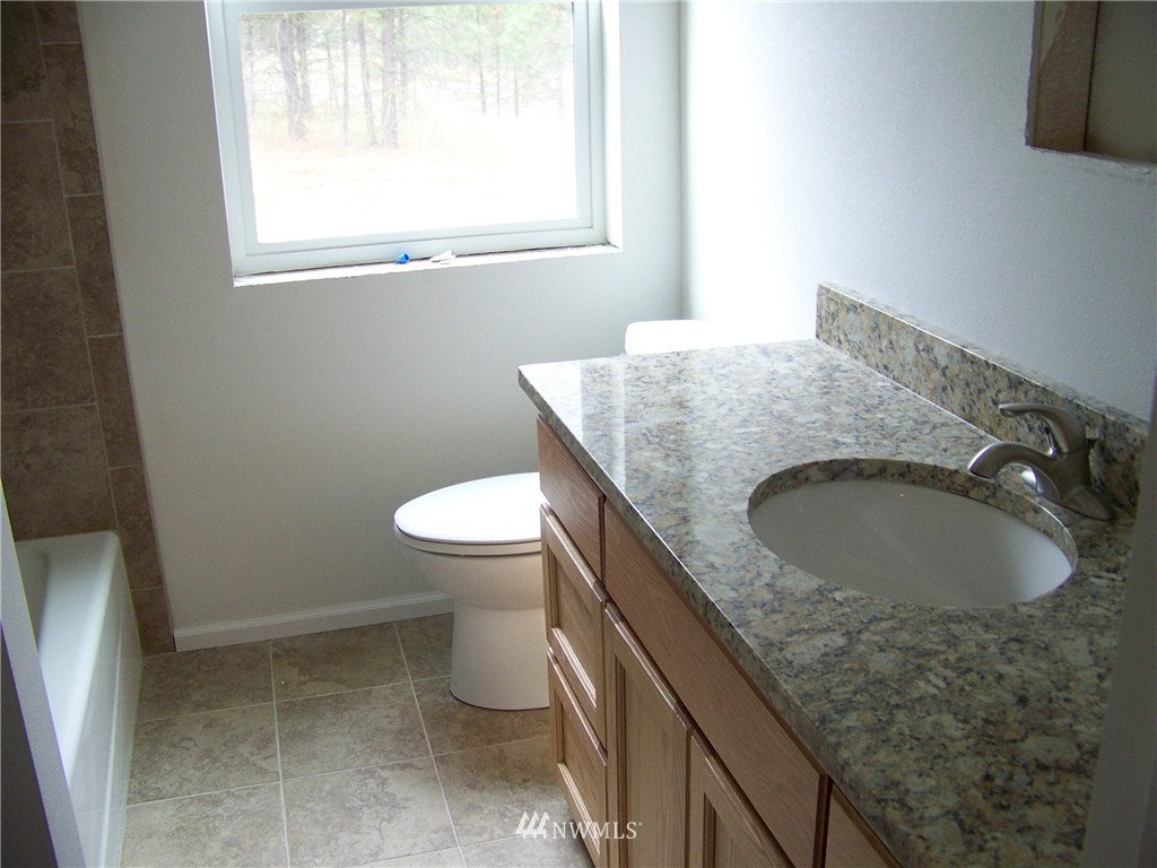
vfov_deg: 39.7
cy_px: 434
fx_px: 1203
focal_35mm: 36
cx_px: 578
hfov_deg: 51.4
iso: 125
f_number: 2.8
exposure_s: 1/30
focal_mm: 5.85
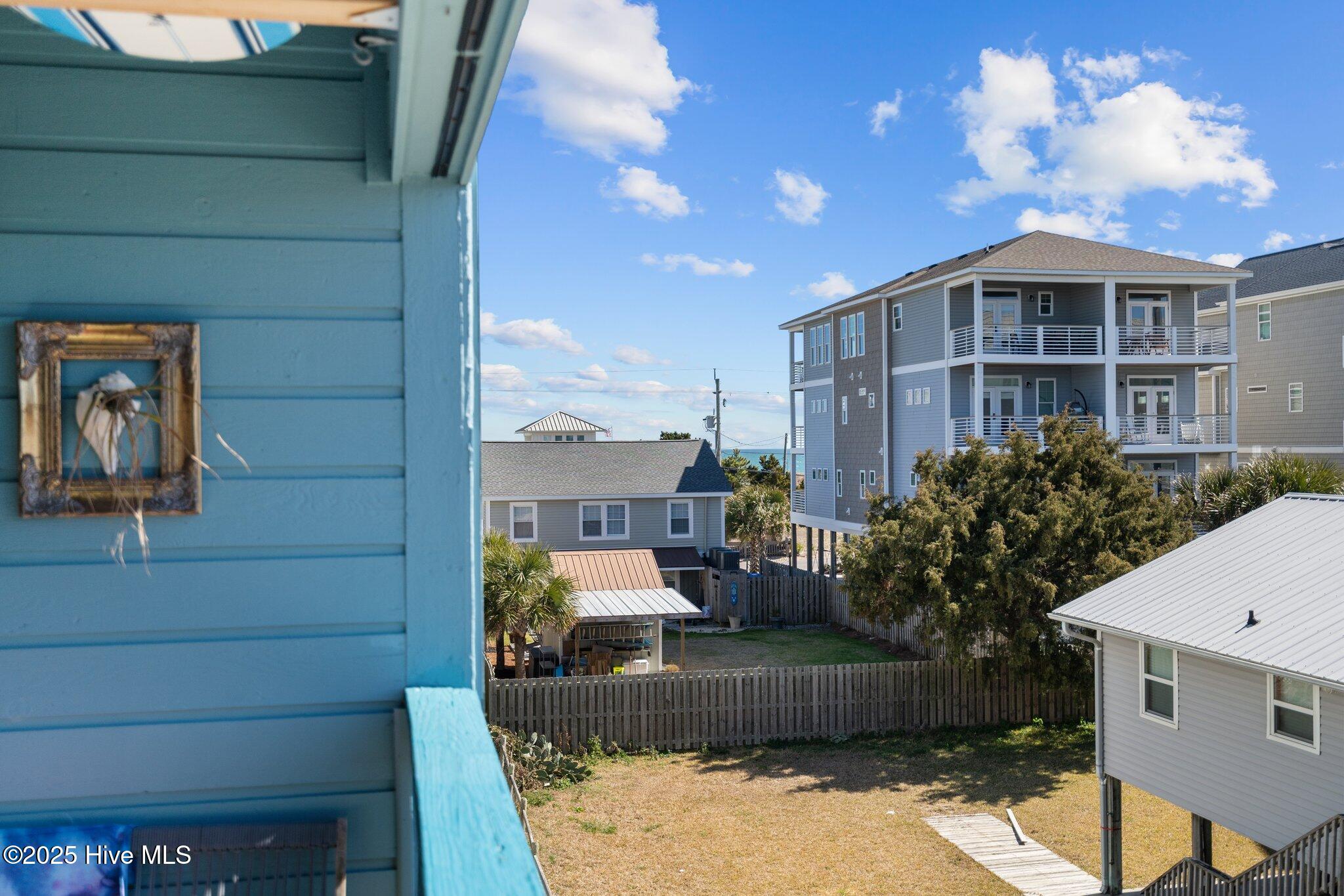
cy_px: 448
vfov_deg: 37.8
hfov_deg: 54.4
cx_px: 672
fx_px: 1306
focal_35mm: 35
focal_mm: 35
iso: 200
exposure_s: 1/1600
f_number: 4
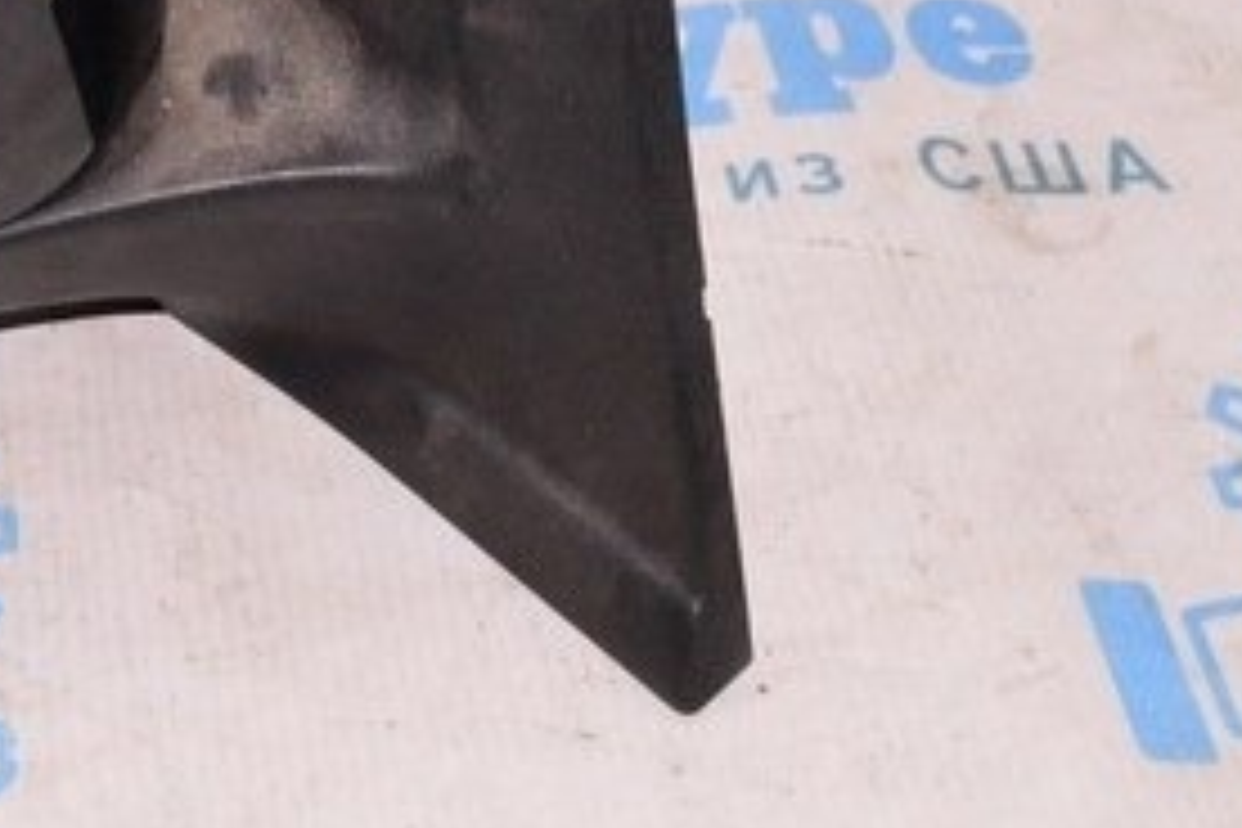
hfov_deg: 19.5
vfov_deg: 13.3
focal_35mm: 100
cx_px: -140
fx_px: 3450
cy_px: -187
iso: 1600
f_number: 8
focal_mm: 18
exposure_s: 1/200
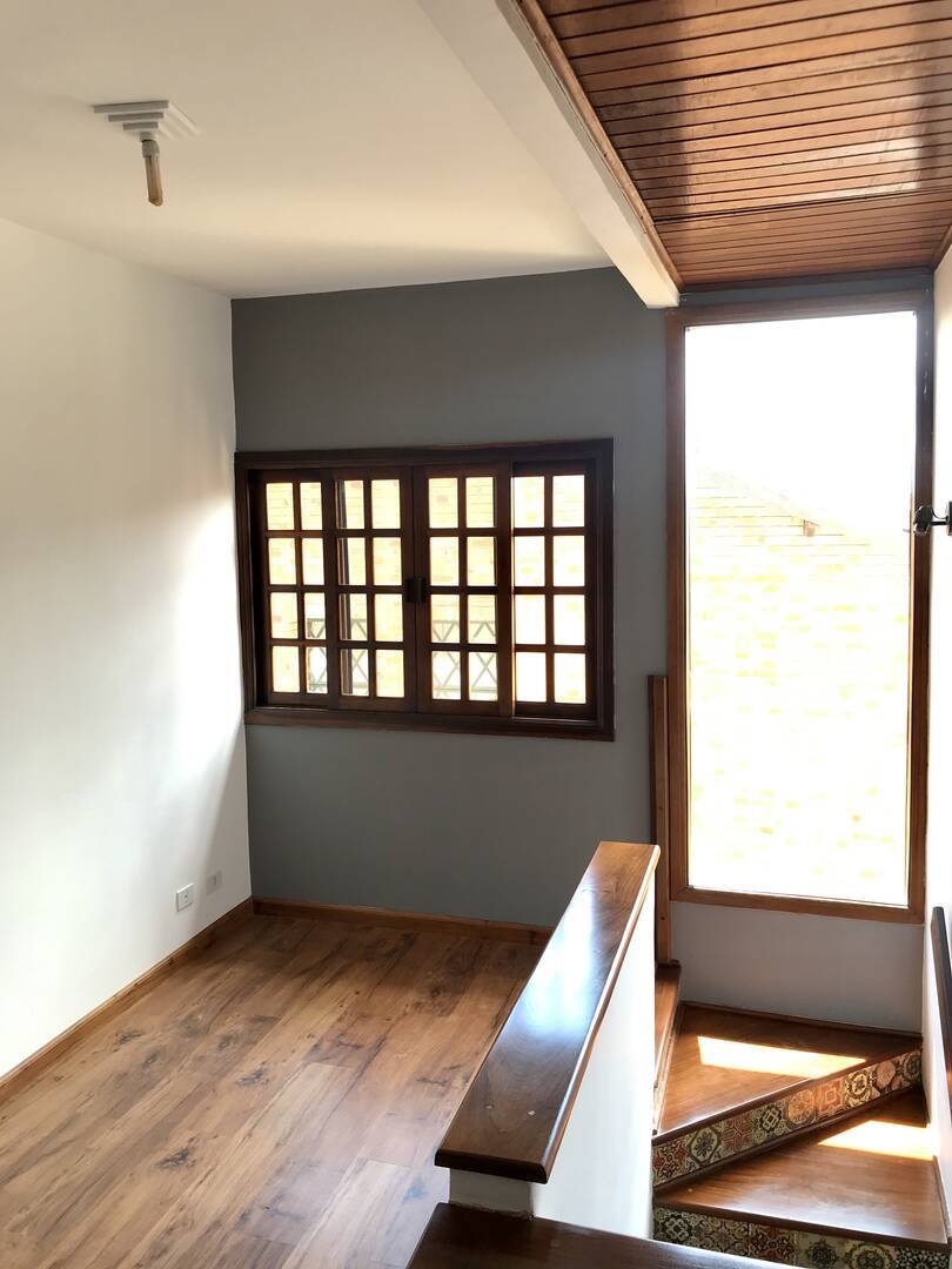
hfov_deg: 49.7
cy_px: 634
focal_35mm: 28
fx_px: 1027
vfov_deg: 63.4
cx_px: 476
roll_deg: +0.5
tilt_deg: -4.0
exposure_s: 1/60
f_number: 1.8
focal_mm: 3.99
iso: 20
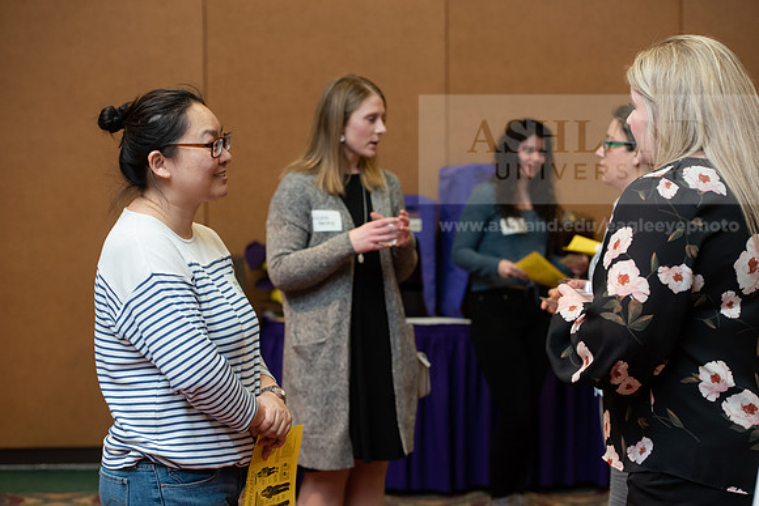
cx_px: 380
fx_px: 1687
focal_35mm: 80
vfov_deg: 17.1
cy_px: 253
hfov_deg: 25.4
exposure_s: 1/200
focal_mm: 80
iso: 1600
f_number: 5
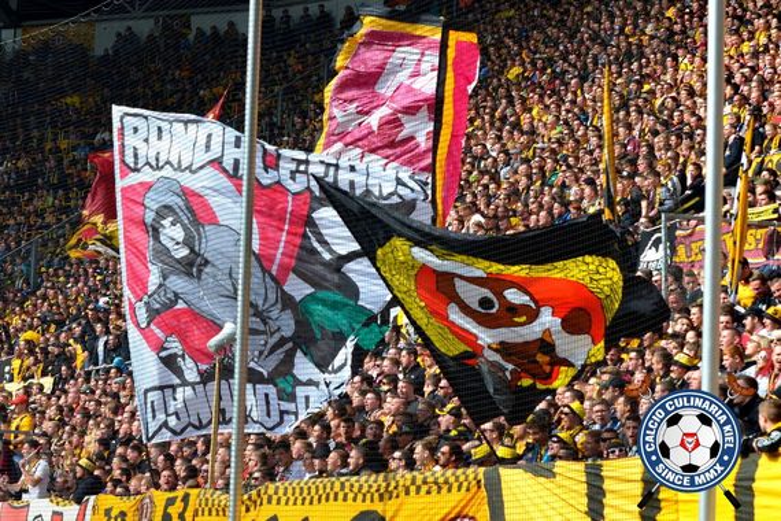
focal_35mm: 105
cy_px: 260
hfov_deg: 19.5
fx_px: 2278
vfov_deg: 13.0
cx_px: 390
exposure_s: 1/1600
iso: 400
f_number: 5.6
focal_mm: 70
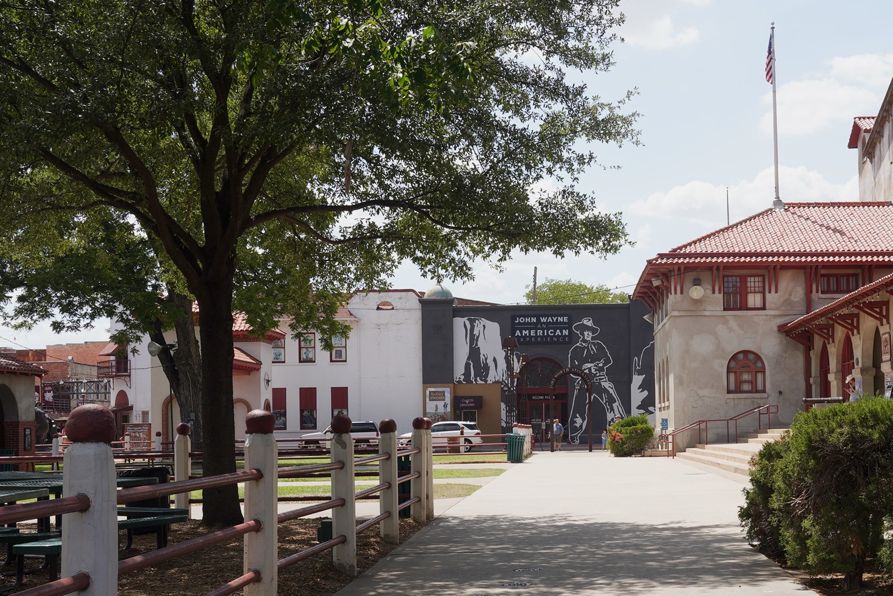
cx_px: 544
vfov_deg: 31.7
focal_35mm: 42
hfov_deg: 46.1
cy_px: 385
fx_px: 1042
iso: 100
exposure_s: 1/100
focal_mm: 32
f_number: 13
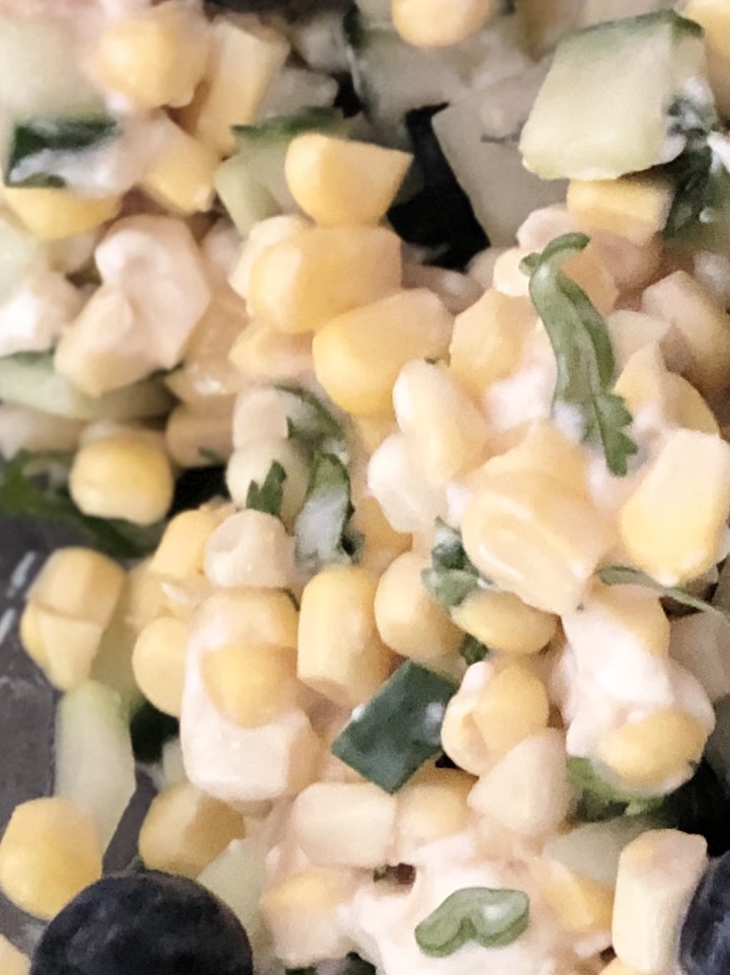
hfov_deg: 6.6
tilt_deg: -70.0
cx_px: 1451
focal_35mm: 218
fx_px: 6132
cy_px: 233
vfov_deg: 9.1
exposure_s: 1/24
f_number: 2.4
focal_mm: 6
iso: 125
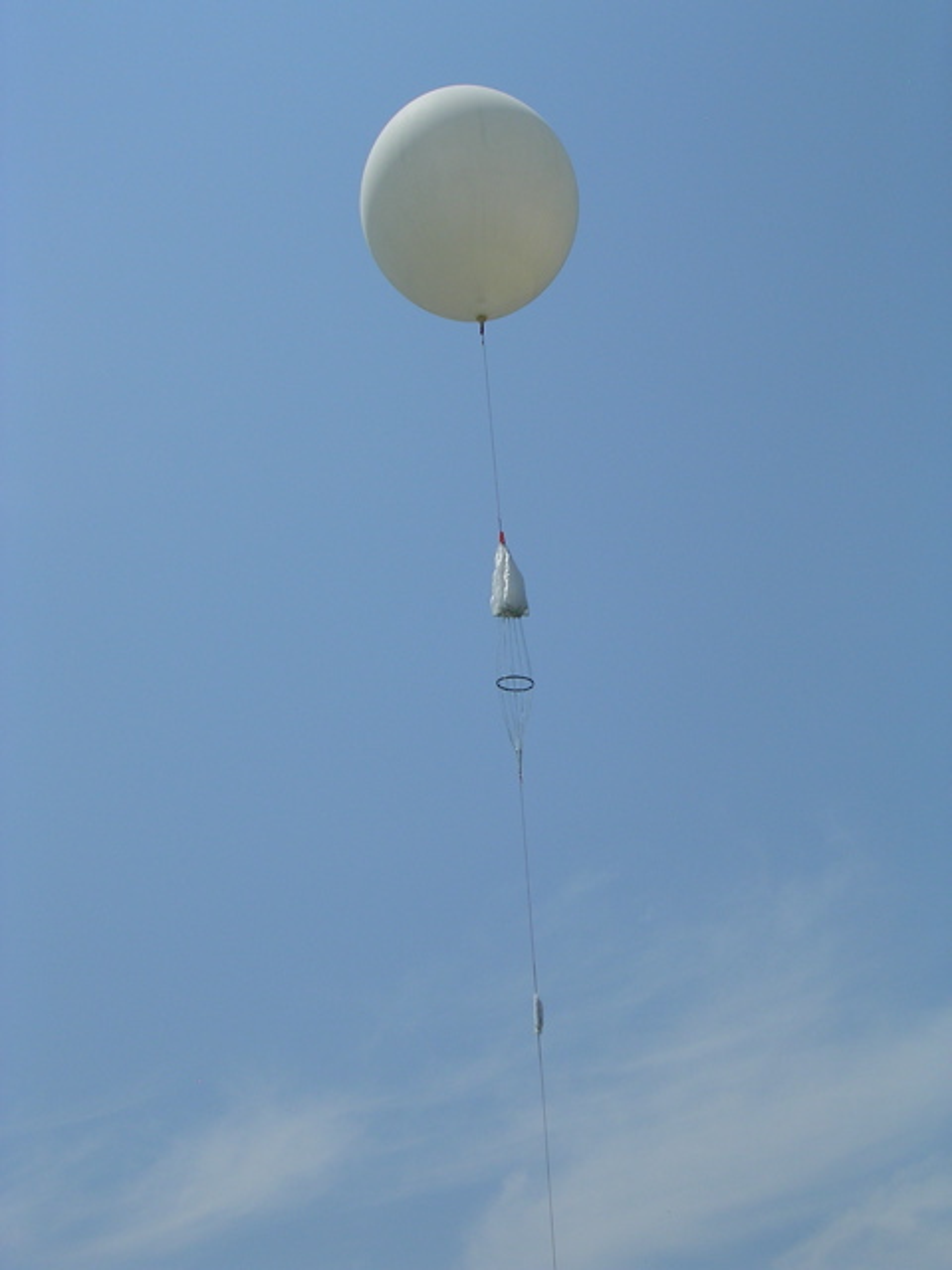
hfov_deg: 24.4
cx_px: 476
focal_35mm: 60
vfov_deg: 32.2
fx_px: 2200
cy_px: 635
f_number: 3.4
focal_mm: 9.1
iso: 50
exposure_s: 1/1500
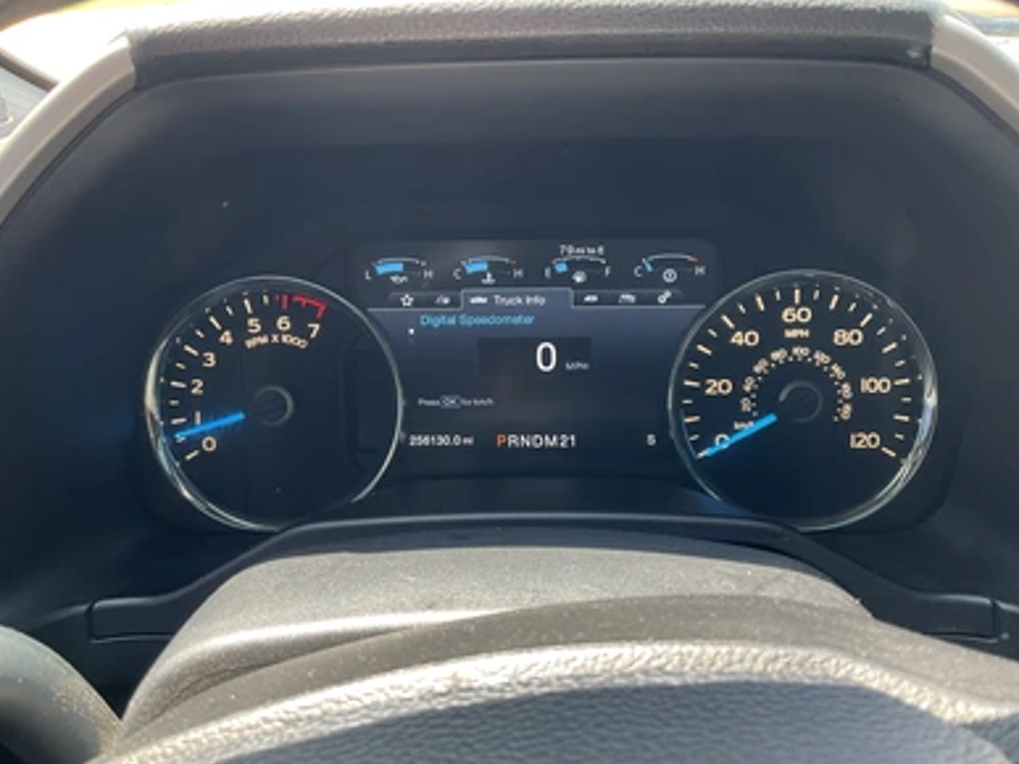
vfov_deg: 46.8
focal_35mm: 30
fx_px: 883
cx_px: 516
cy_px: 374
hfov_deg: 60.0
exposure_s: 1/122
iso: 64
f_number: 1.8
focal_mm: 3
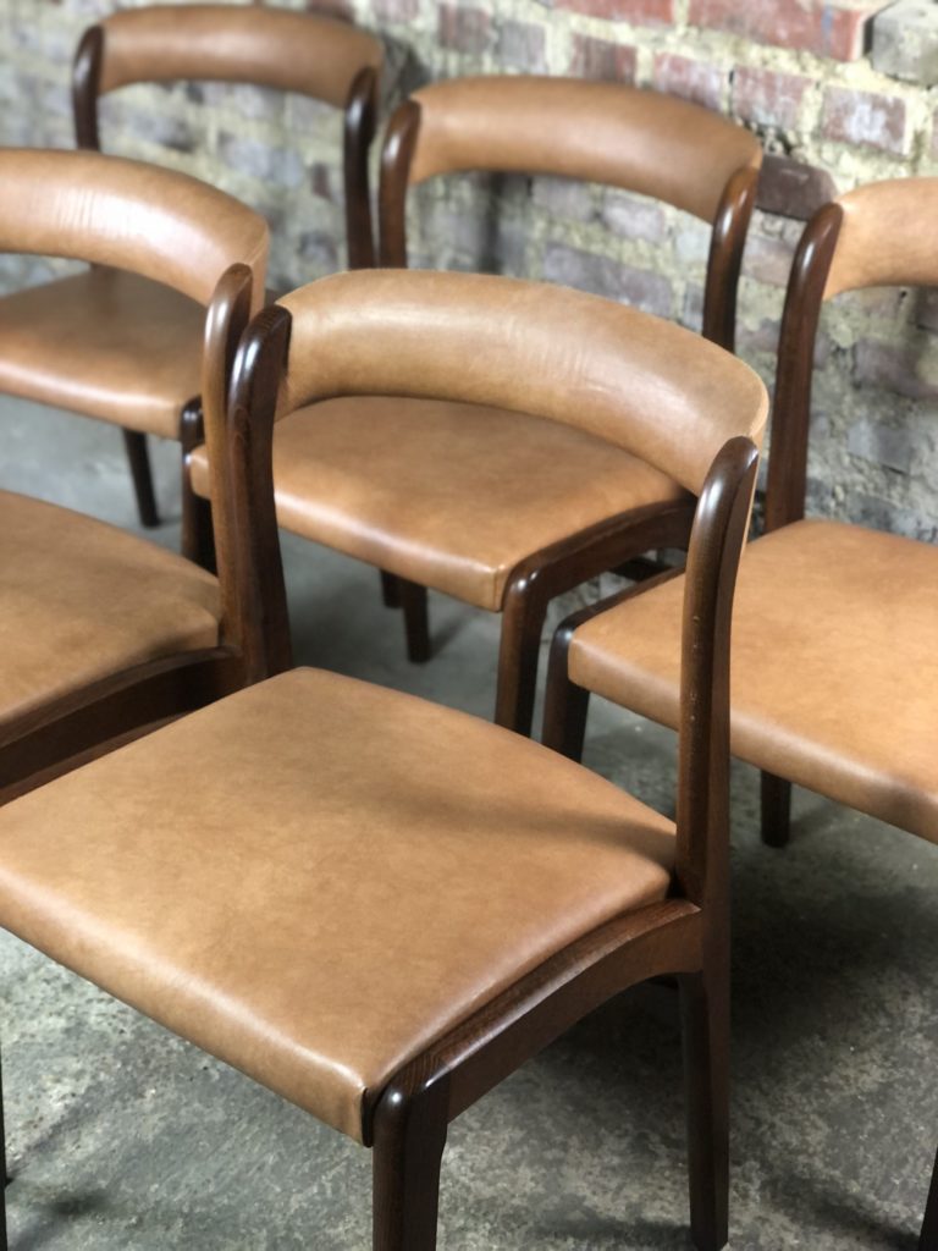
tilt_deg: -27.2
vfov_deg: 36.8
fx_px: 1879
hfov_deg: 28.0
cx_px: 469
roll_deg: -0.8
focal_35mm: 52
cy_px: 626
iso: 160
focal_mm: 6
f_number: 2.4
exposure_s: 1/25
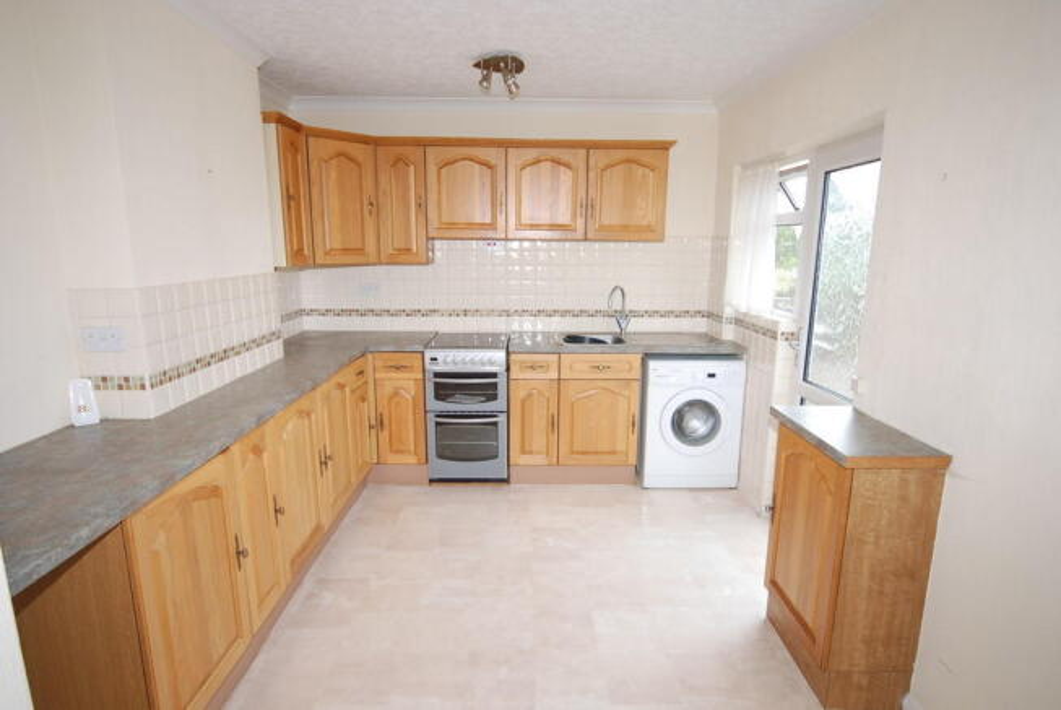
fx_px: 531
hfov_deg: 89.9
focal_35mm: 18
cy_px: 355
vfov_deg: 67.5
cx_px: 530
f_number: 4.5
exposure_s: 1/80
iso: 200
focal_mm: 12
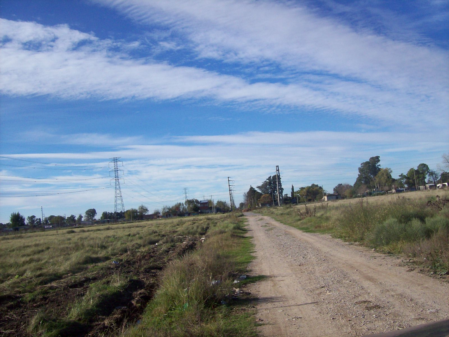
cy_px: 168
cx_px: 224
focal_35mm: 36
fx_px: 467
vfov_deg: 39.7
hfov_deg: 51.4
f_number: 4.8
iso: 80
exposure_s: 1/850
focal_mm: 6
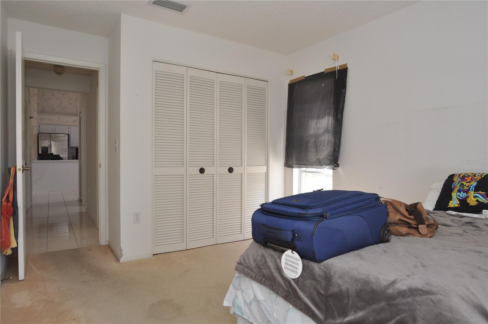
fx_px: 284
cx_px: 244
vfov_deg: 59.3
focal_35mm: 21
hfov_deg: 81.3
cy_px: 162
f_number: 4.5
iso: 400
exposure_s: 1/80
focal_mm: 14
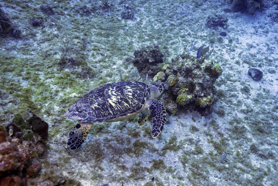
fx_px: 270
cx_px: 139
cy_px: 93
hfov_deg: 54.4
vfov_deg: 37.9
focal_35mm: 35
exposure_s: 1/200
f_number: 4
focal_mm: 35
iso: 160
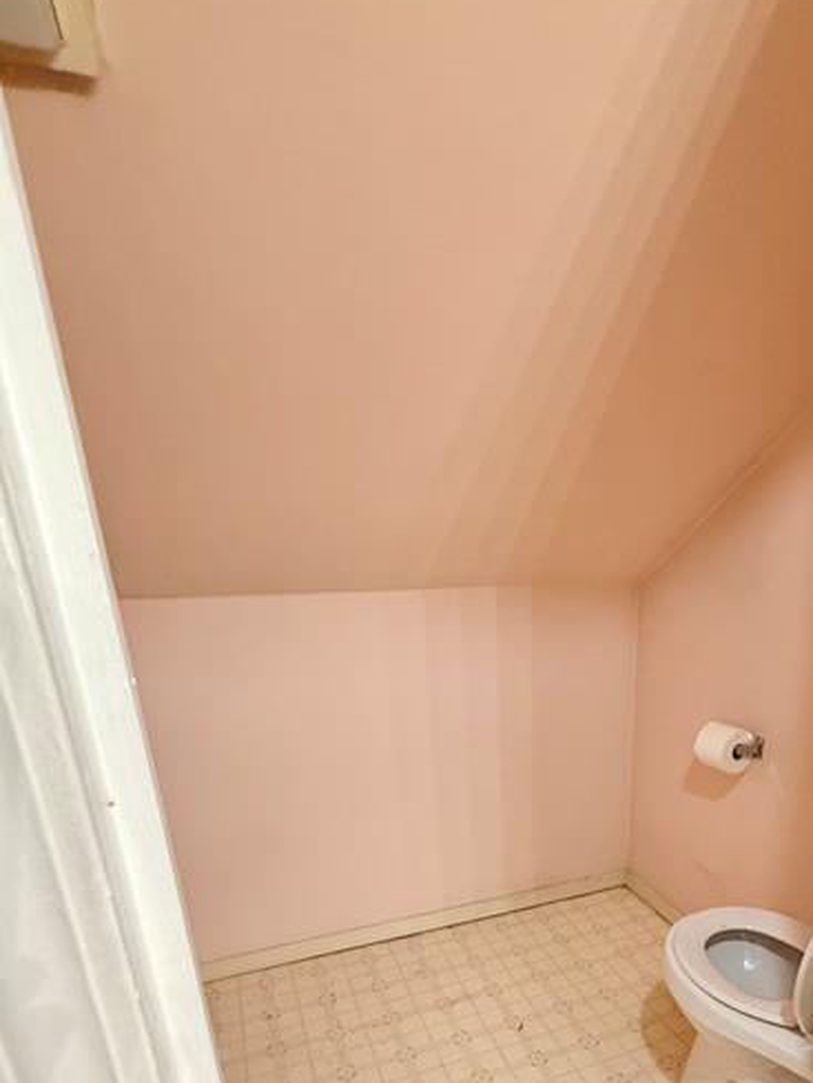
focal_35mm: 22
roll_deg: +0.4
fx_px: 689
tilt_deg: -20.6
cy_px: 784
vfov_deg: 72.2
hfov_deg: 59.9
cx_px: 532
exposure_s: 1/60
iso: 400
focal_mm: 2.22
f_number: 2.2
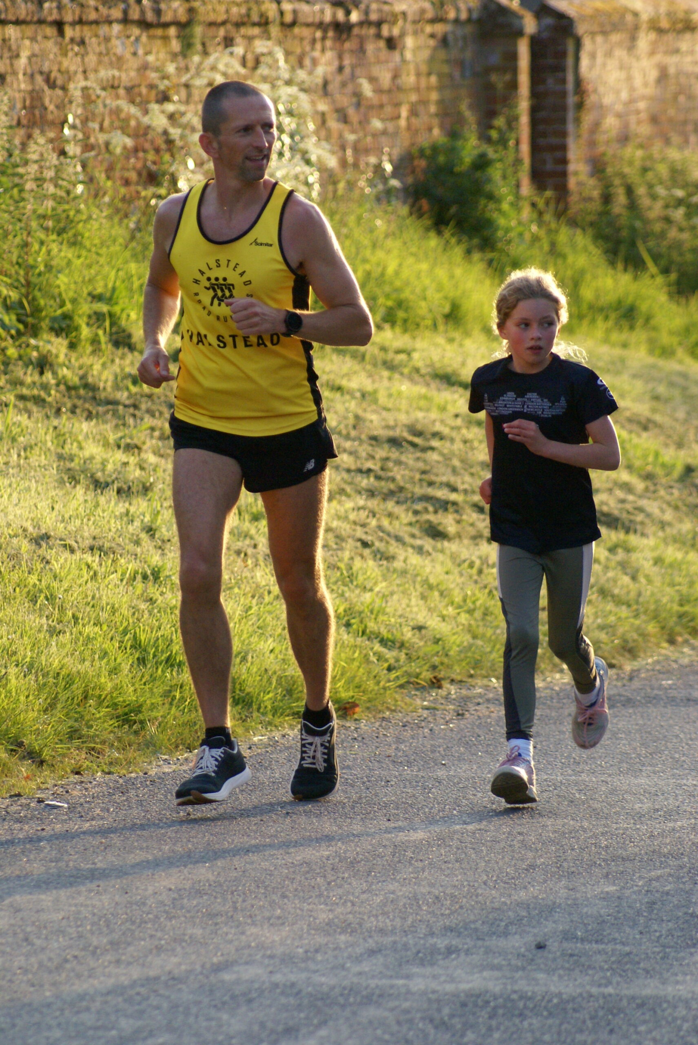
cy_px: 522
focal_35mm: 300
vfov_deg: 6.9
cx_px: 349
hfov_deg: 4.6
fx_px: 8709
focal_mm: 200
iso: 800
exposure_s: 1/500
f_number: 5.6
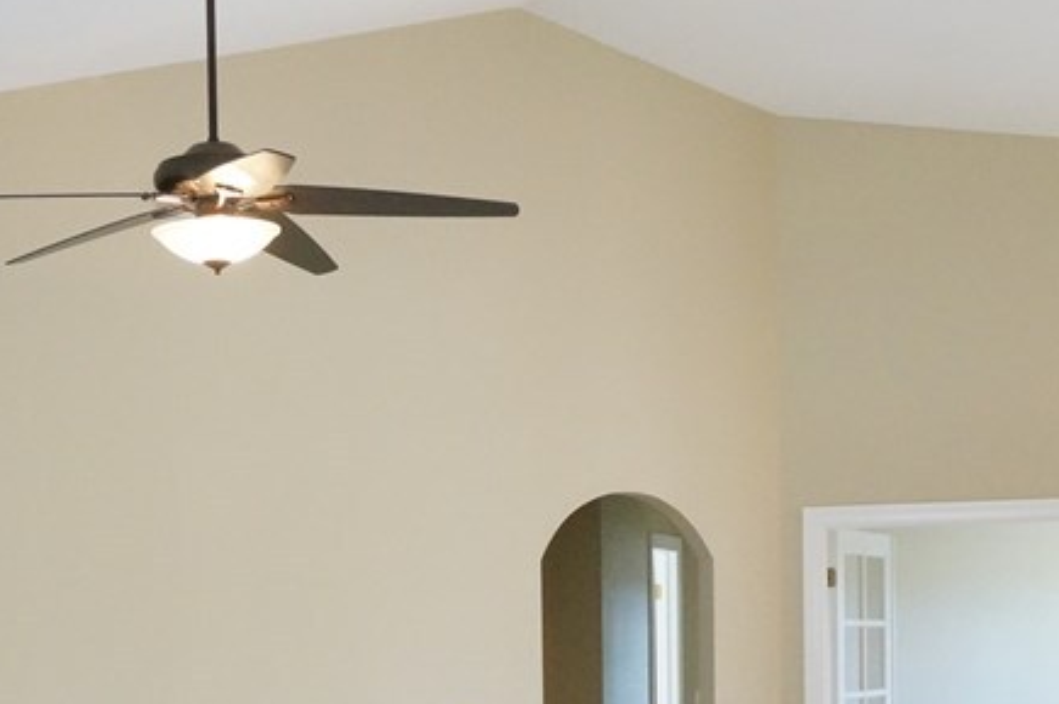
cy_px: 709
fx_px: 2094
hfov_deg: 28.2
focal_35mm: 71
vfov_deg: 18.6
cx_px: 327
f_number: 10
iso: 3200
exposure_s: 1/50
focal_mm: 19
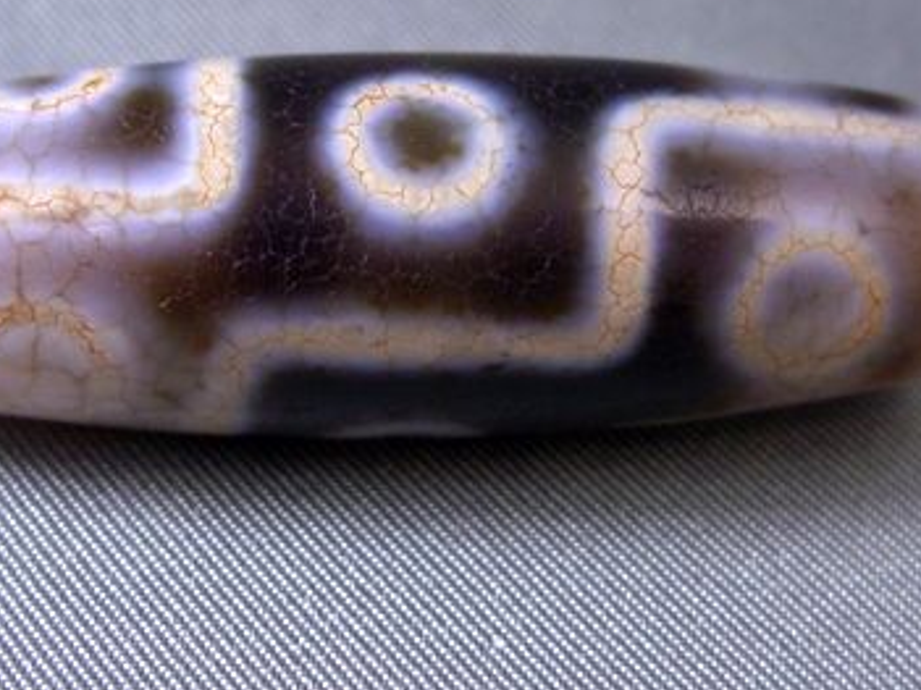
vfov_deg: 22.5
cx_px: 420
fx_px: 1729
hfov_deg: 29.8
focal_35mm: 65
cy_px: 213
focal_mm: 7.9
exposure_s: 1/60
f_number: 2.8
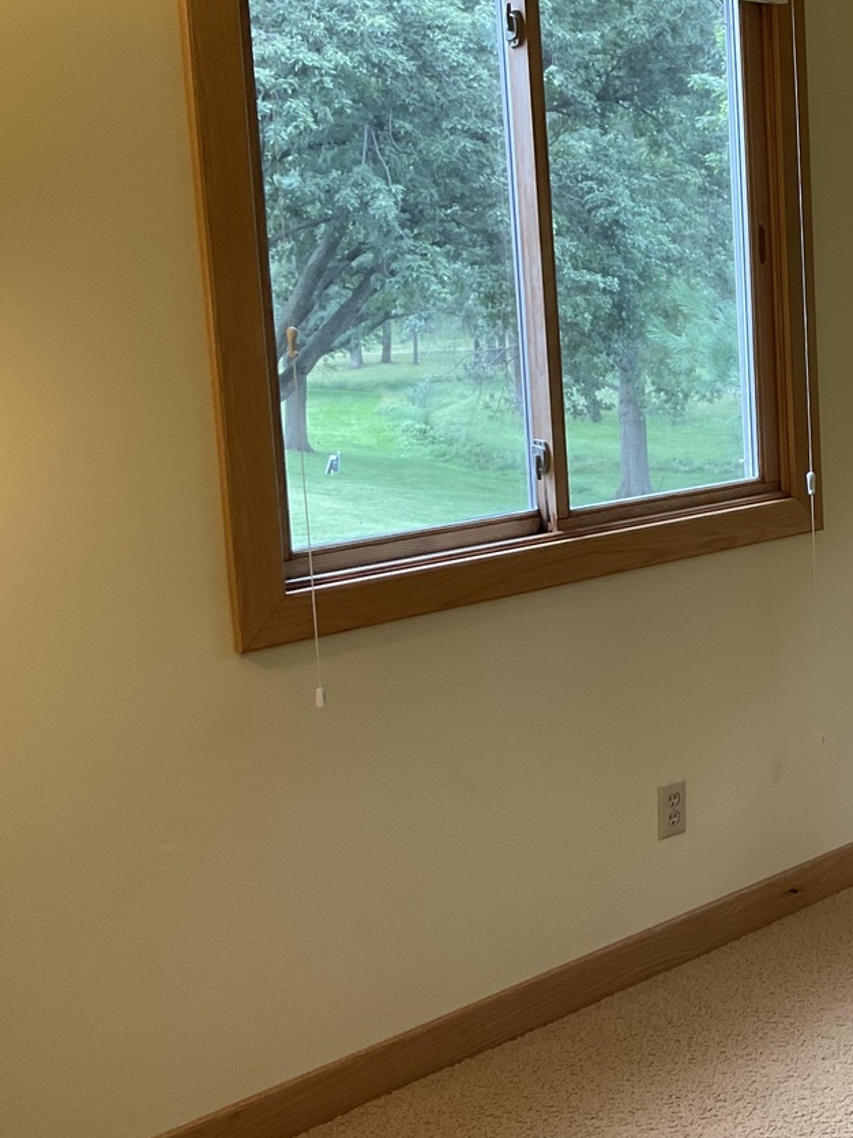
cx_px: 952
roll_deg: +1.2
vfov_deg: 38.1
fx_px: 1643
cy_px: 472
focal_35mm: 50
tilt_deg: -6.8
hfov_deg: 26.6
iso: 64
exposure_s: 1/60
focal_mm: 3
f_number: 1.8
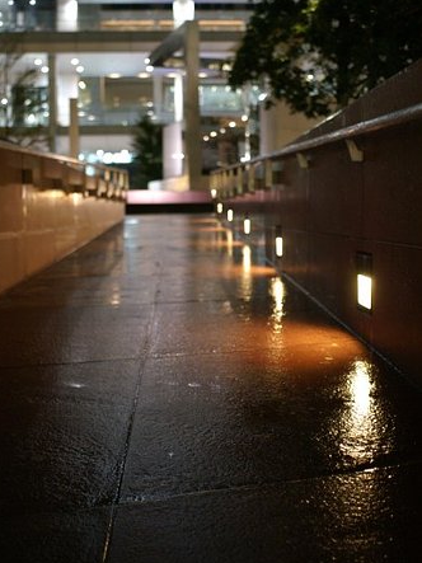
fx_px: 650
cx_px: 207
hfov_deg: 35.9
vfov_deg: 46.7
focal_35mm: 40
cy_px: 252
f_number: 2.8
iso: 800
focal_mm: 24
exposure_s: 1/10
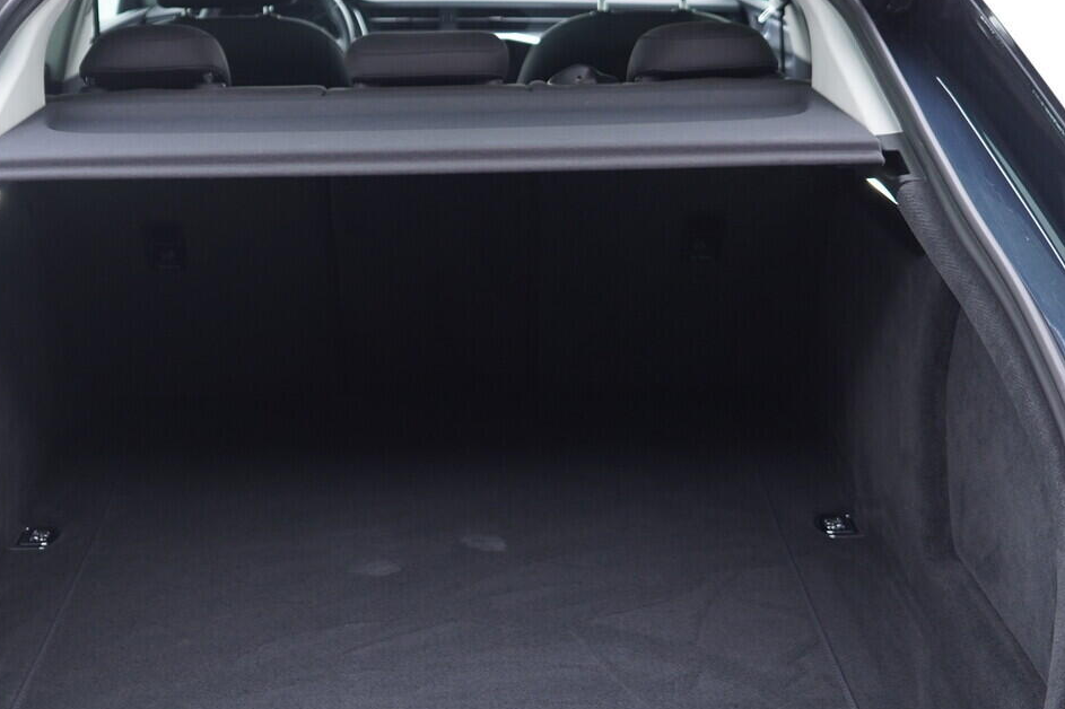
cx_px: 417
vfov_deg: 24.6
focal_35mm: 55
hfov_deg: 36.1
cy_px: 392
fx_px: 1626
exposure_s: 1/40
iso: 320
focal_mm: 24
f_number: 2.8
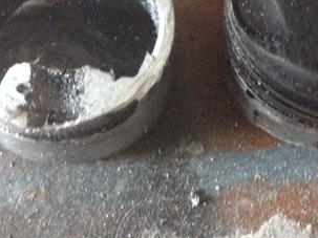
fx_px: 680
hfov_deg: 26.3
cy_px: 16
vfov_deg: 19.5
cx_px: 184
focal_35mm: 74
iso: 640
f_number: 2.4
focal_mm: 4.28
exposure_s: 1/15
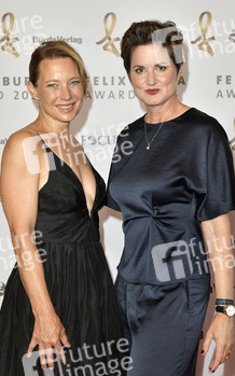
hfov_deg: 23.1
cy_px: 203
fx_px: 574
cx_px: 109
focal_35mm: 56
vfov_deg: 36.3
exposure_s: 1/200
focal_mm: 48
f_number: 6.3
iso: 640
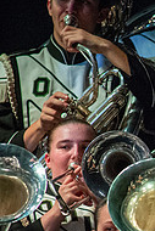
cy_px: 190
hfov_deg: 0.8
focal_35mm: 1826
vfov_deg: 1.1
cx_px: 286
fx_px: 11771
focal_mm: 600
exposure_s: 1/400
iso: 5000
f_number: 5.6
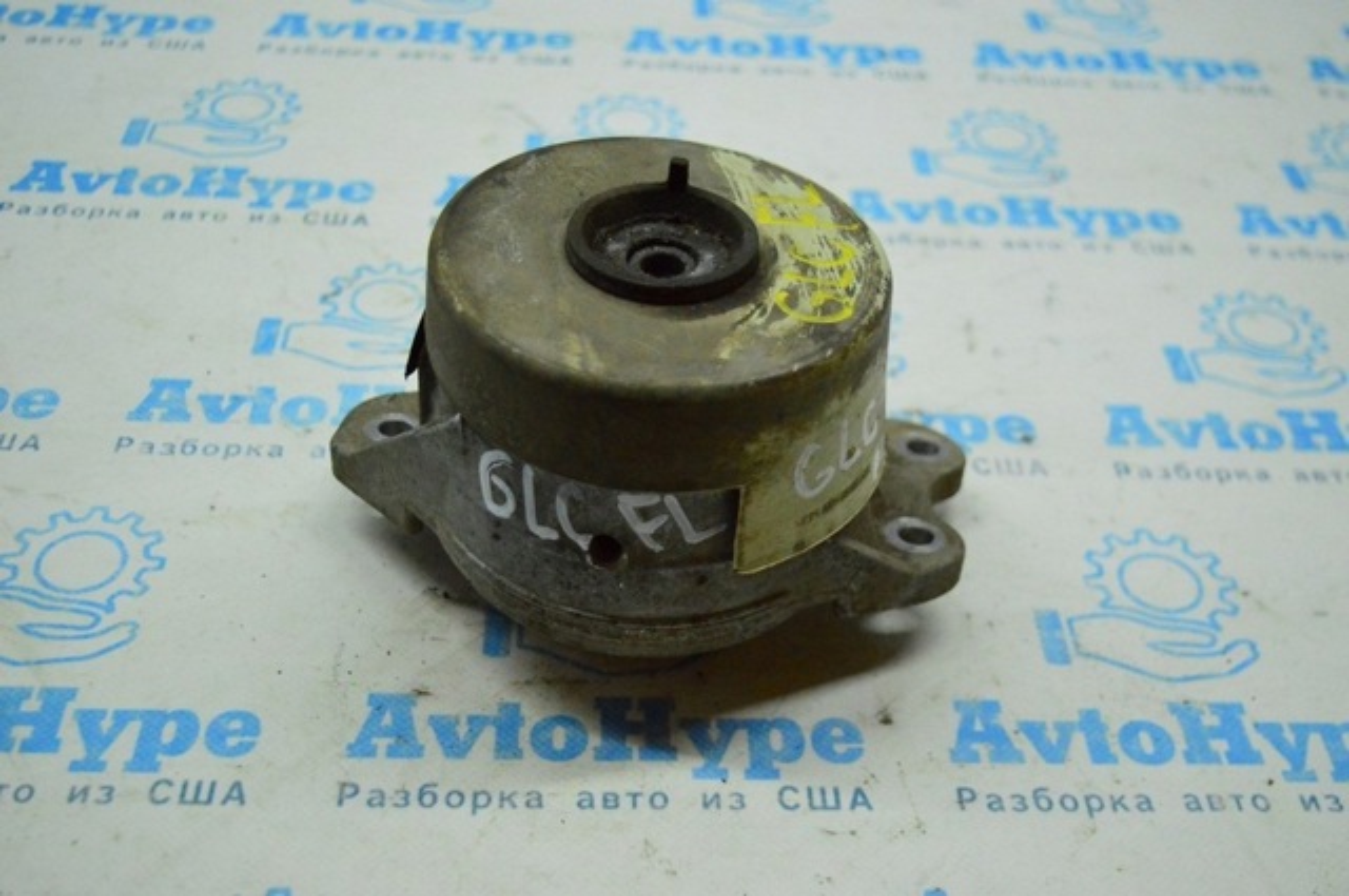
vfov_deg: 30.8
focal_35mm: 44
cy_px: 448
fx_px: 1628
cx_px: 674
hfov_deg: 45.0
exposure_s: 1/1000
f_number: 4.2
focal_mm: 29
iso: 6400
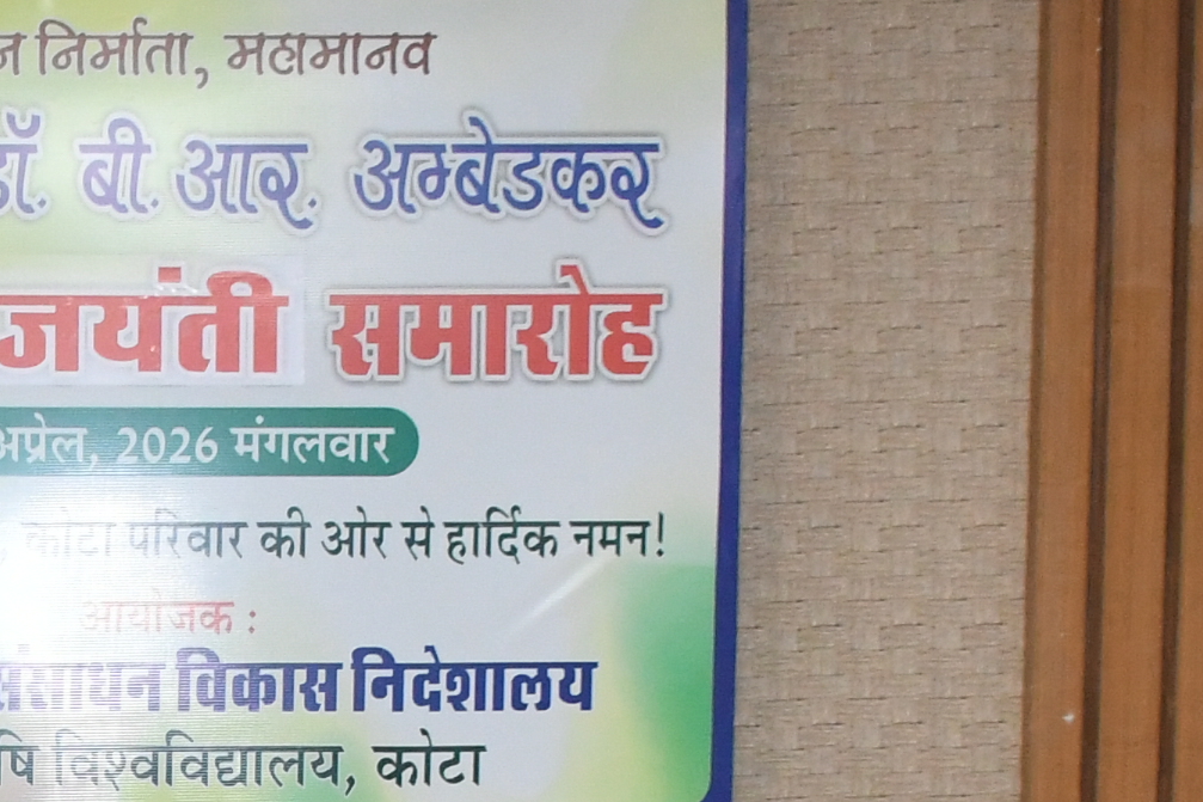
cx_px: -69
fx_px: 3742
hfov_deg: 17.7
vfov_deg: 11.7
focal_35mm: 112
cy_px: 1214
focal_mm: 18
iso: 2500
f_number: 5
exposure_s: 1/125
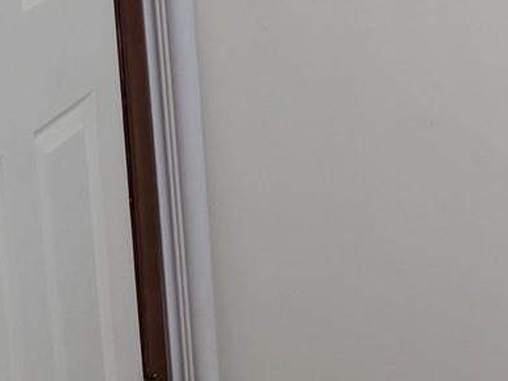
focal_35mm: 122
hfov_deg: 14.0
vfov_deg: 11.9
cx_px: 965
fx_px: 1791
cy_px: -92
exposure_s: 1/120
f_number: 1.7
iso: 500
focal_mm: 6.3
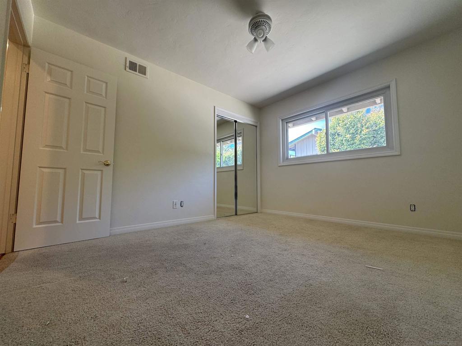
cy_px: 173
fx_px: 187
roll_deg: -0.3
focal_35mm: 14
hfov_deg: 102.1
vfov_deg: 85.7
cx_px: 231
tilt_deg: +3.1
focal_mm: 2.22
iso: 100
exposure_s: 1/60
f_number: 2.2
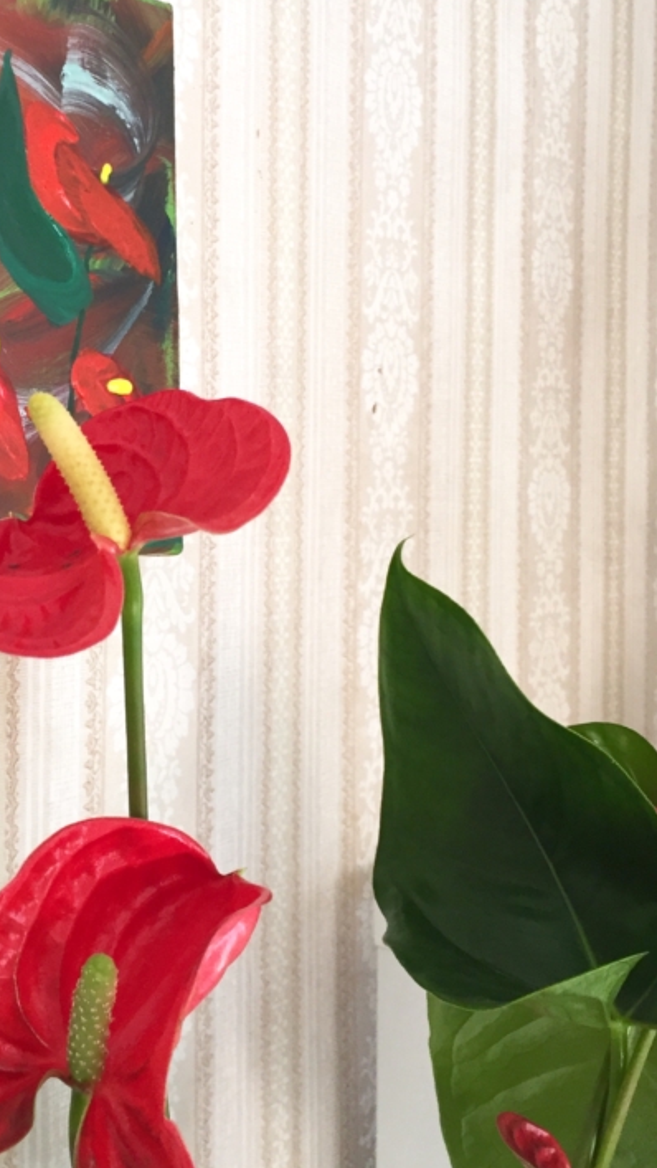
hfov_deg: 25.5
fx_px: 1424
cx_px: 122
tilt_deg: -0.9
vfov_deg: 44.4
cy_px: 486
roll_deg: +0.5
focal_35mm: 46
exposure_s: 1/33
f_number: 2.2
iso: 64
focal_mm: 4.15
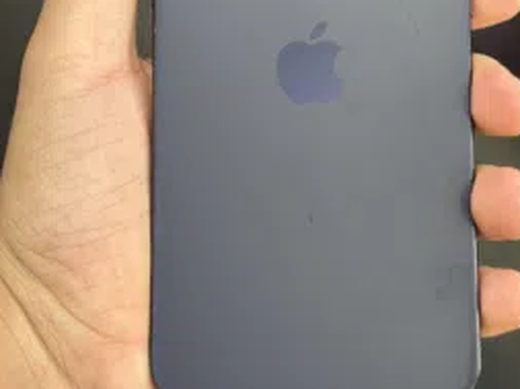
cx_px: 275
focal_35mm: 76
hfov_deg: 25.7
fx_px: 1140
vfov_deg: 19.0
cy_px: 45
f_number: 1.78
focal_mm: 6.76
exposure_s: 1/50
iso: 64
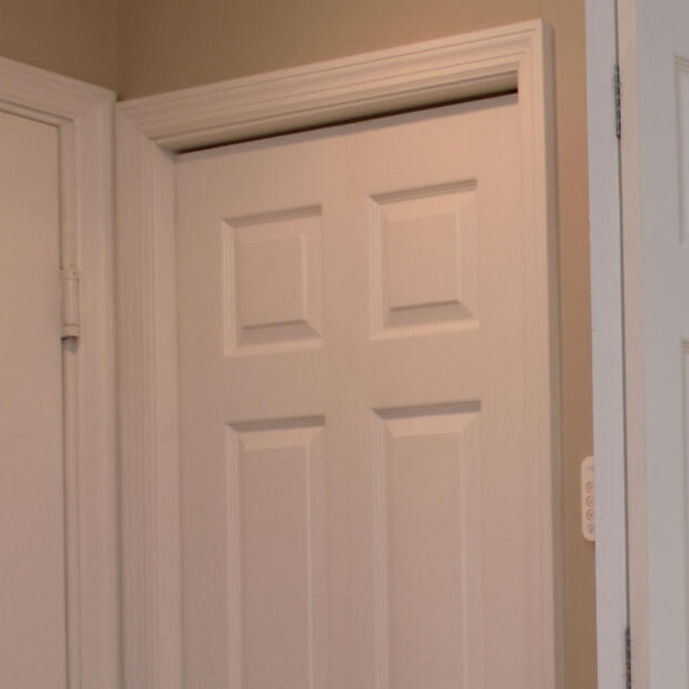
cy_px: 619
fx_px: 1374
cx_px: 1256
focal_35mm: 61
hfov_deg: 20.0
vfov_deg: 27.2
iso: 320
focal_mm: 10
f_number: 4
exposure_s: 1/60
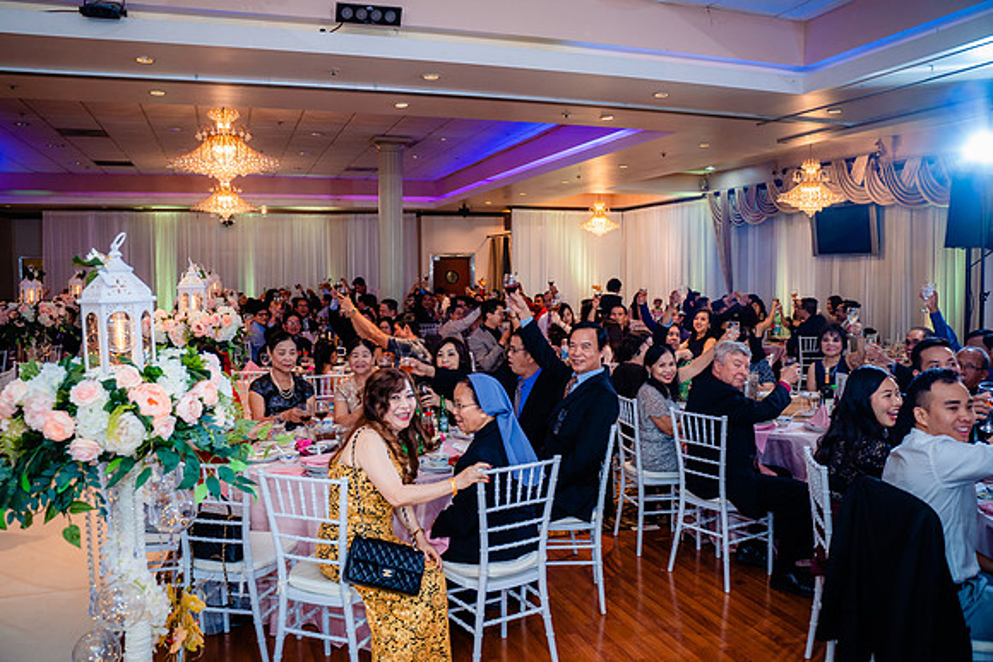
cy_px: 331
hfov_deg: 65.5
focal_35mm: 28
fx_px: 772
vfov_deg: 46.4
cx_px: 496
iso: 800
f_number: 3.5
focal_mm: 28
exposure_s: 1/160
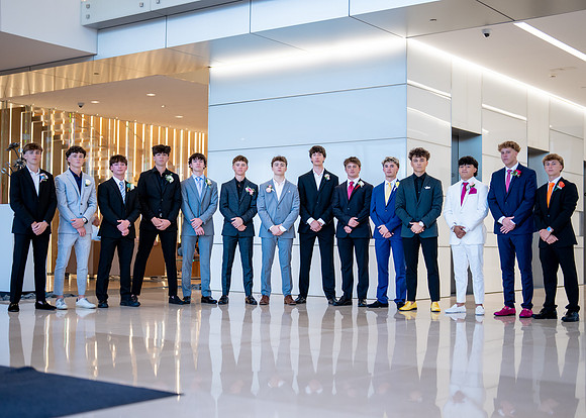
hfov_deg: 36.2
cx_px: 281
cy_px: 210
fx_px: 896
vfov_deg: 26.3
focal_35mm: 54
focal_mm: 50
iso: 640
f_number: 1.2
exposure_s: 1/640
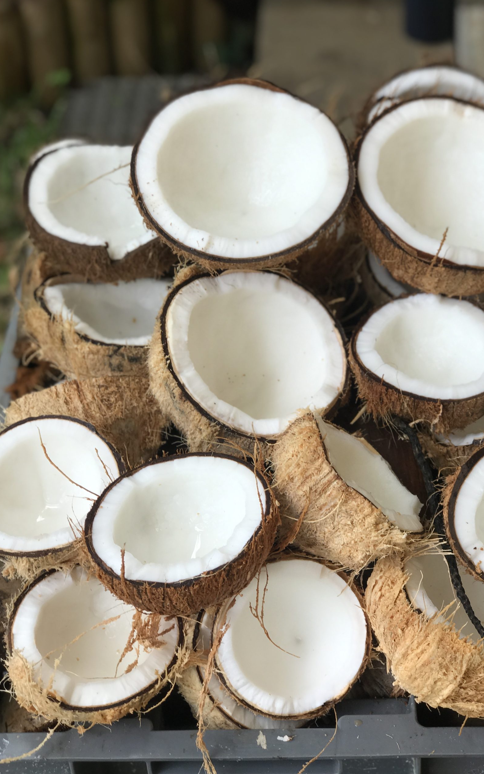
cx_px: 282
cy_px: 387
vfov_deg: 33.5
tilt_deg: -47.5
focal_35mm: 61
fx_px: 1287
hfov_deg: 21.3
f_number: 2.8
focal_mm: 6.6
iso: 20
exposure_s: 1/131
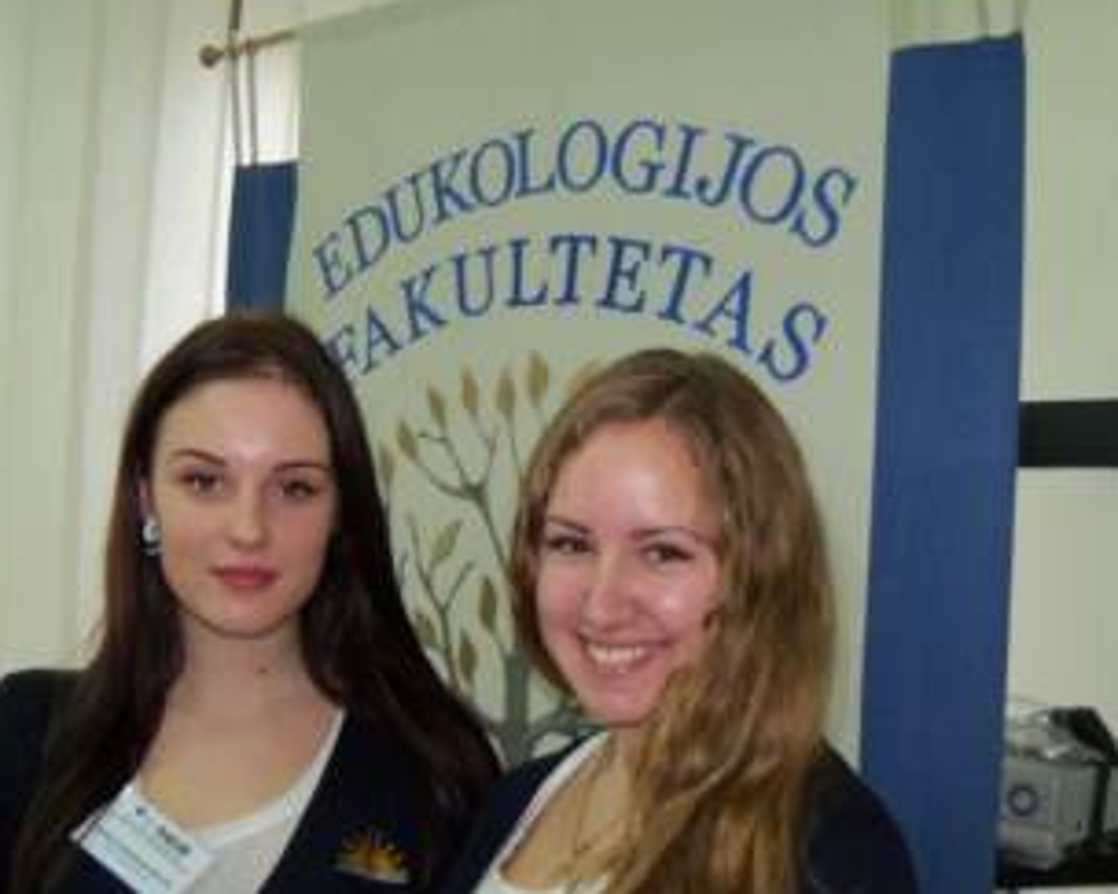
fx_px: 1489
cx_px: 577
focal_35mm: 45
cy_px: 489
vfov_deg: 33.4
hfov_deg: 41.2
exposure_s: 1/30
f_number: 3.5
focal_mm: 6.2
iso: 200
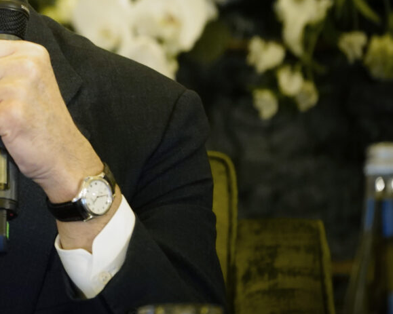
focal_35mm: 454
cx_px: -14
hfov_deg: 4.3
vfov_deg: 3.4
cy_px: 35
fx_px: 5280
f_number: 4
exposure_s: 1/200
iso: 3200
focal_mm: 200
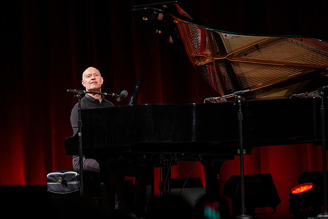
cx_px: 87
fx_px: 1831
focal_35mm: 201
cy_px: 102
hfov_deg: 10.2
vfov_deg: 6.8
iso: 1000
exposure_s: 1/320
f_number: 2.8
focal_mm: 135
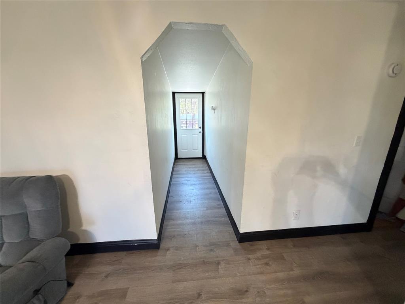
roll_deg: -0.1
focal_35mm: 14
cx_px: 202
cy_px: 152
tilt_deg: -16.1
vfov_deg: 85.7
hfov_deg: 102.1
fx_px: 164
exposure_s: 1/60
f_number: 2.2
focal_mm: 2.22
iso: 500
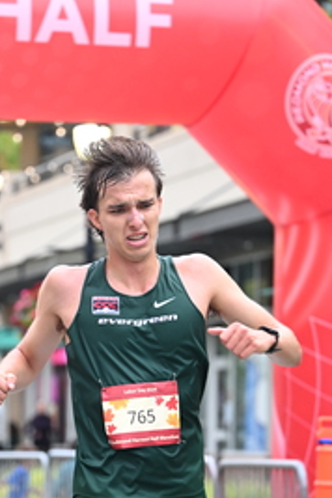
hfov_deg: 8.1
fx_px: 2338
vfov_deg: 12.1
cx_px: 102
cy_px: 351
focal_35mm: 169
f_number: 2.8
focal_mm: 82
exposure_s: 1/640
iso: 1600
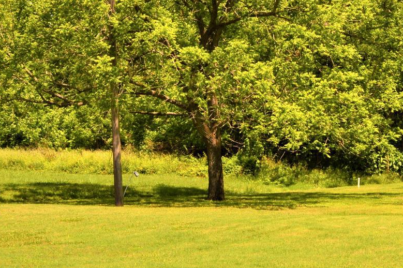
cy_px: 145
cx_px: 399
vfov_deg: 12.0
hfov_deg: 17.5
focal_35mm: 114
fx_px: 1279
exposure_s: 1/500
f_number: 11
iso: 400
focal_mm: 29
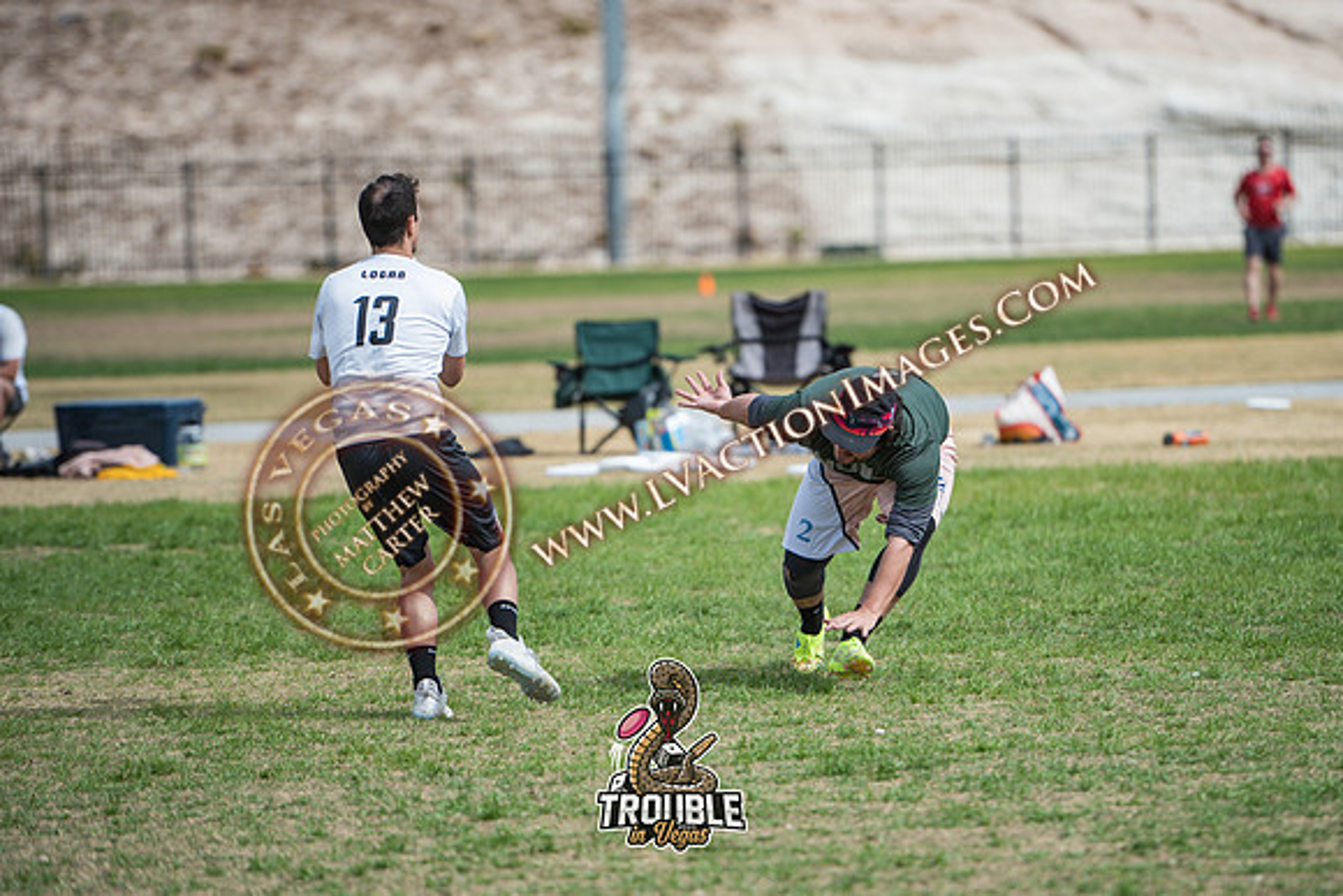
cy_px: 470
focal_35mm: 231
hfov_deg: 8.9
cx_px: 770
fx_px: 8609
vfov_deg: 6.0
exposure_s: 1/4000
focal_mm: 200
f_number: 3.2
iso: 160
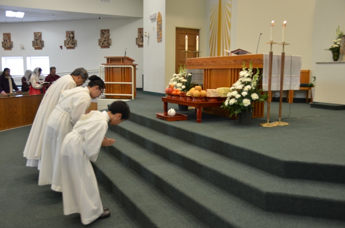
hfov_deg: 57.3
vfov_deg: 39.8
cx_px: 172
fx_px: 316
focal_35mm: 33
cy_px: 114
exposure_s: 1/40
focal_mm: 22
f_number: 3.8
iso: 800
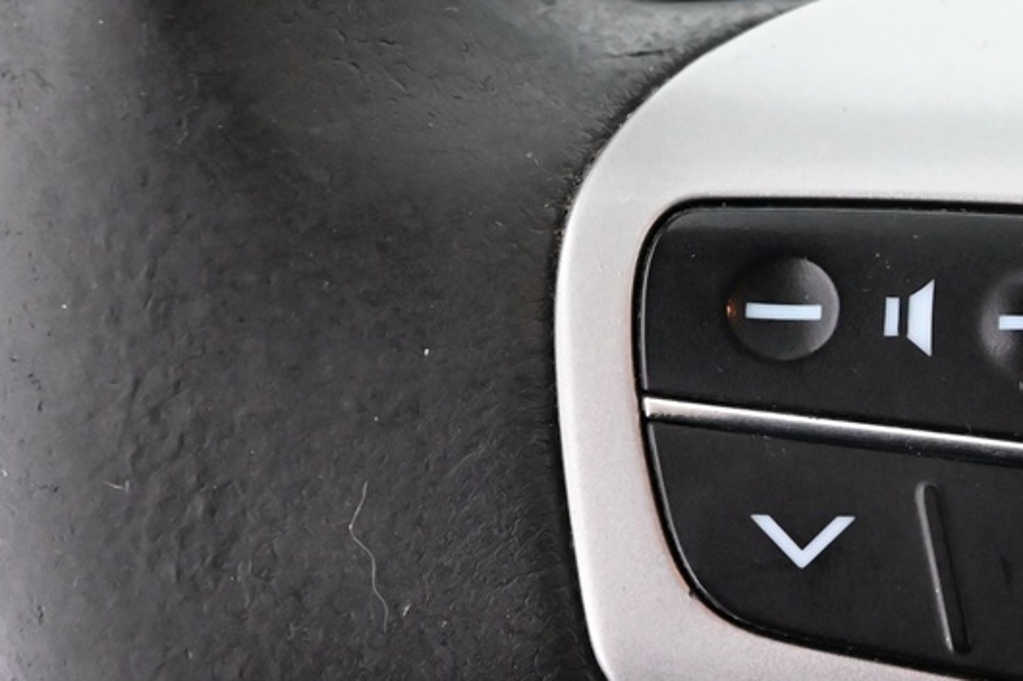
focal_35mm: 107
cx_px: 928
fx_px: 3039
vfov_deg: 12.7
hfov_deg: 18.8
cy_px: 583
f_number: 5
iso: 6400
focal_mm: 35
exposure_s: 1/60
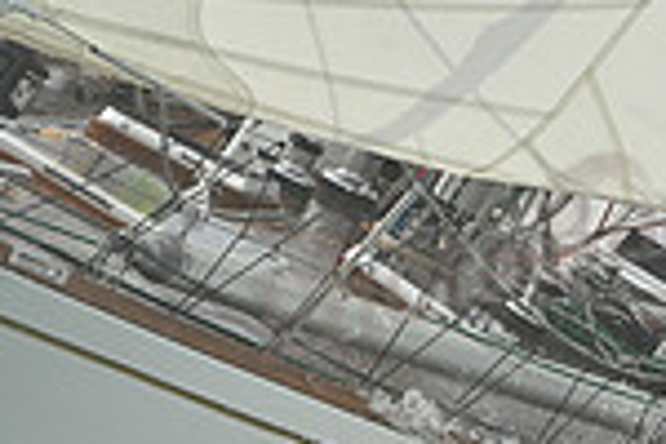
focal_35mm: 368
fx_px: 6807
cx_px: 27
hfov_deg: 5.6
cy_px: 78
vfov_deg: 3.7
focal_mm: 95
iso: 320
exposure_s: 1/1250
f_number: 11
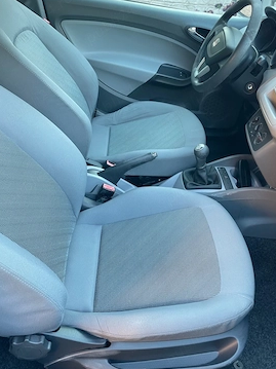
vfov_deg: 61.7
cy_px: 191
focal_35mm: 29
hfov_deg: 48.2
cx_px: 140
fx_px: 308
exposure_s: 1/71
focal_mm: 4.2
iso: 125
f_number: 1.6
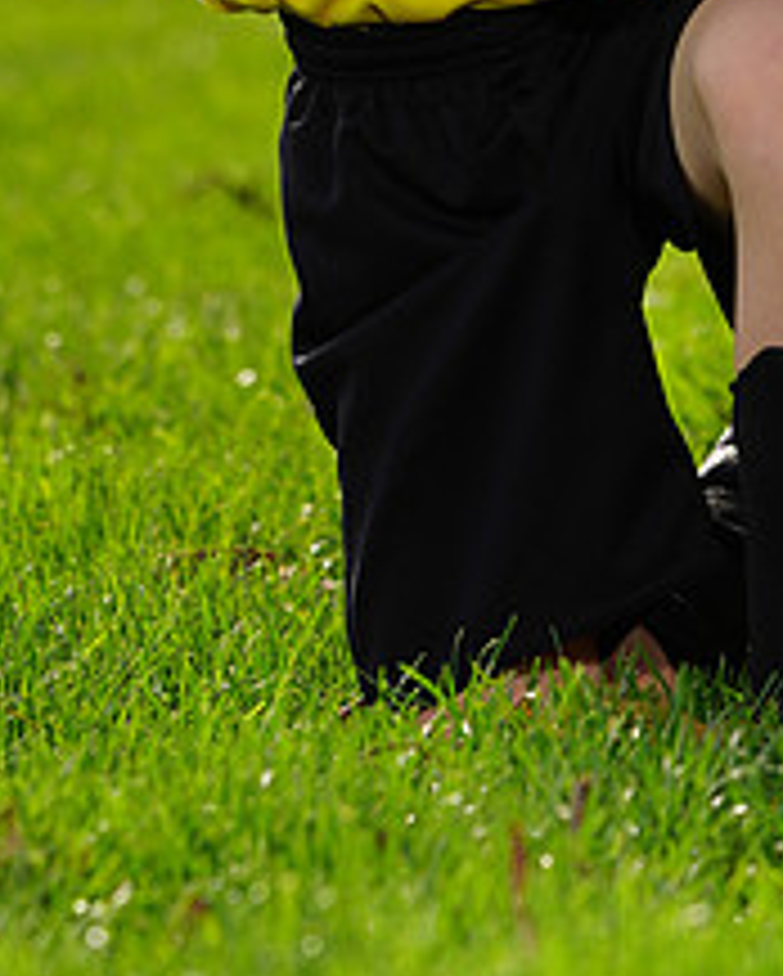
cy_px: -274
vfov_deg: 3.2
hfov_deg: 2.5
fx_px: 17703
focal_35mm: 612
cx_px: 450
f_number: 8
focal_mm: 244
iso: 100
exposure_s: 1/200
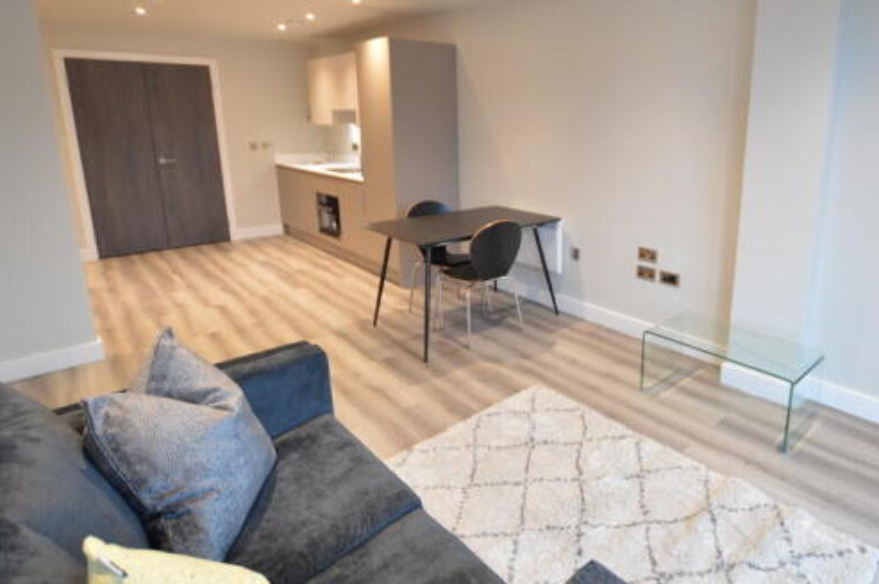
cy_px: 234
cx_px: 552
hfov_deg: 82.4
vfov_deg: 61.3
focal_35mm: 20
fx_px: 488
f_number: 3.5
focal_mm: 10
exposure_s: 1/15
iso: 250
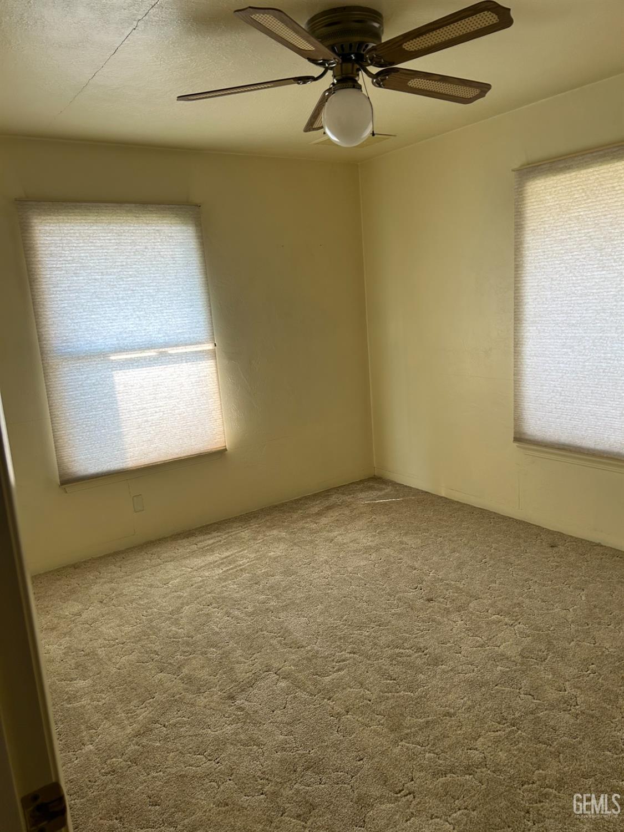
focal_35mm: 26
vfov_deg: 67.3
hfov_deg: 53.1
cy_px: 416
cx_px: 312
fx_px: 625
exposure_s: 1/121
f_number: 1.5
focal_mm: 5.7
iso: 80
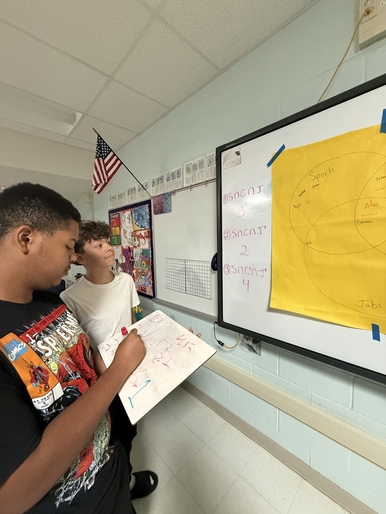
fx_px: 208
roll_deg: +1.1
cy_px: 257
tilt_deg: -3.0
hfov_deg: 85.7
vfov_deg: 102.1
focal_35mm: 14
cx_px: 193
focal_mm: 2.22
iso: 500
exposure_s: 1/60
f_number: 2.2
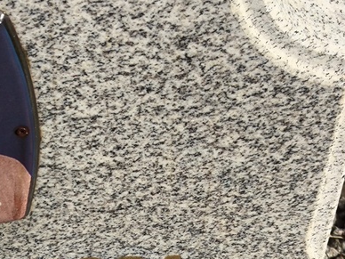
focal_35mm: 103
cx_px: -8
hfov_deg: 18.5
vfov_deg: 14.1
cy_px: 265
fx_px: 1027
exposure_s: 1/1908
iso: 50
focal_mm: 4.71
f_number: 1.7
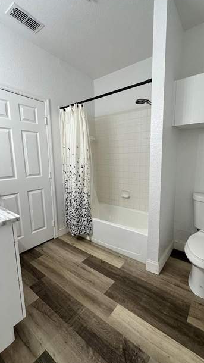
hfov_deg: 66.6
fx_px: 154
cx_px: 119
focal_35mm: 16
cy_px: 182
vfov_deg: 99.4
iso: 160
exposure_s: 1/120
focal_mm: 2.22
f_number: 2.2
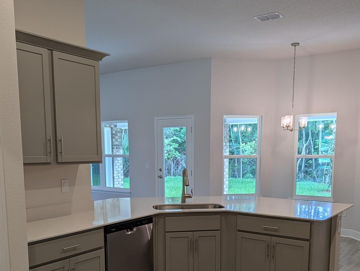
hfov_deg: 50.1
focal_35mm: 37
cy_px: 207
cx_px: 184
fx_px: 385
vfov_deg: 37.7
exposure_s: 1/256
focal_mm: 6.9
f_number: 1.68
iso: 19
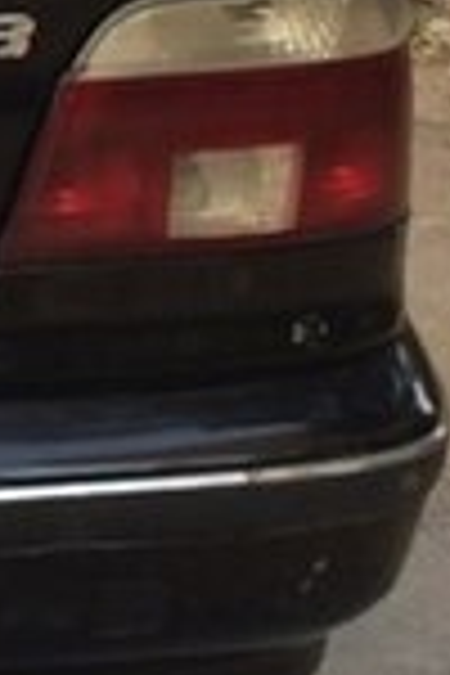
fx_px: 2494
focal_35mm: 133
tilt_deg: -21.9
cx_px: -657
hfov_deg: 9.2
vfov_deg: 15.3
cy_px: 128
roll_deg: -0.7
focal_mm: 4.15
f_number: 2.2
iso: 32
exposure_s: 1/123
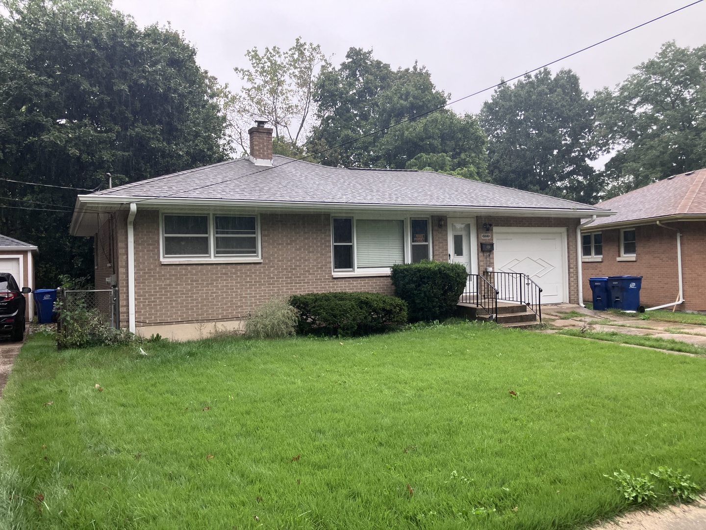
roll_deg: -0.7
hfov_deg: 63.4
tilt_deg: +1.6
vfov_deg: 49.7
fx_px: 571
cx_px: 353
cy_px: 265
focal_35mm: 28
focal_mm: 3.99
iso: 80
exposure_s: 1/121
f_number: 1.8
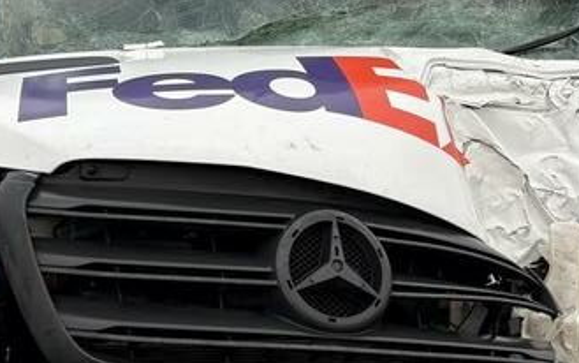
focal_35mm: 75
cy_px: 55
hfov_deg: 27.5
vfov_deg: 17.2
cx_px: 319
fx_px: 1184
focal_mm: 5.96
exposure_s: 1/359
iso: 50
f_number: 1.6
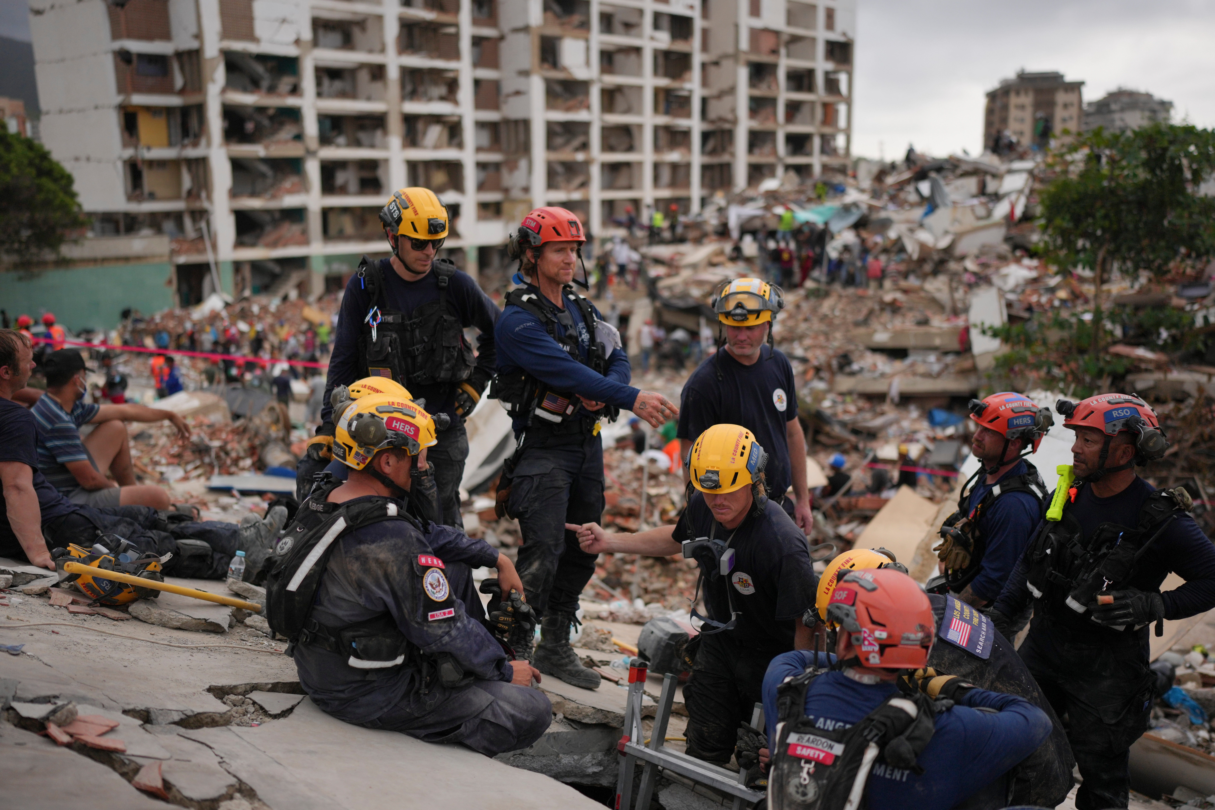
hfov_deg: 54.4
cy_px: 405
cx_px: 608
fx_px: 1181
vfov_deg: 37.9
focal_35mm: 35
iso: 400
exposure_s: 1/6400
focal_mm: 35
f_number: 1.4
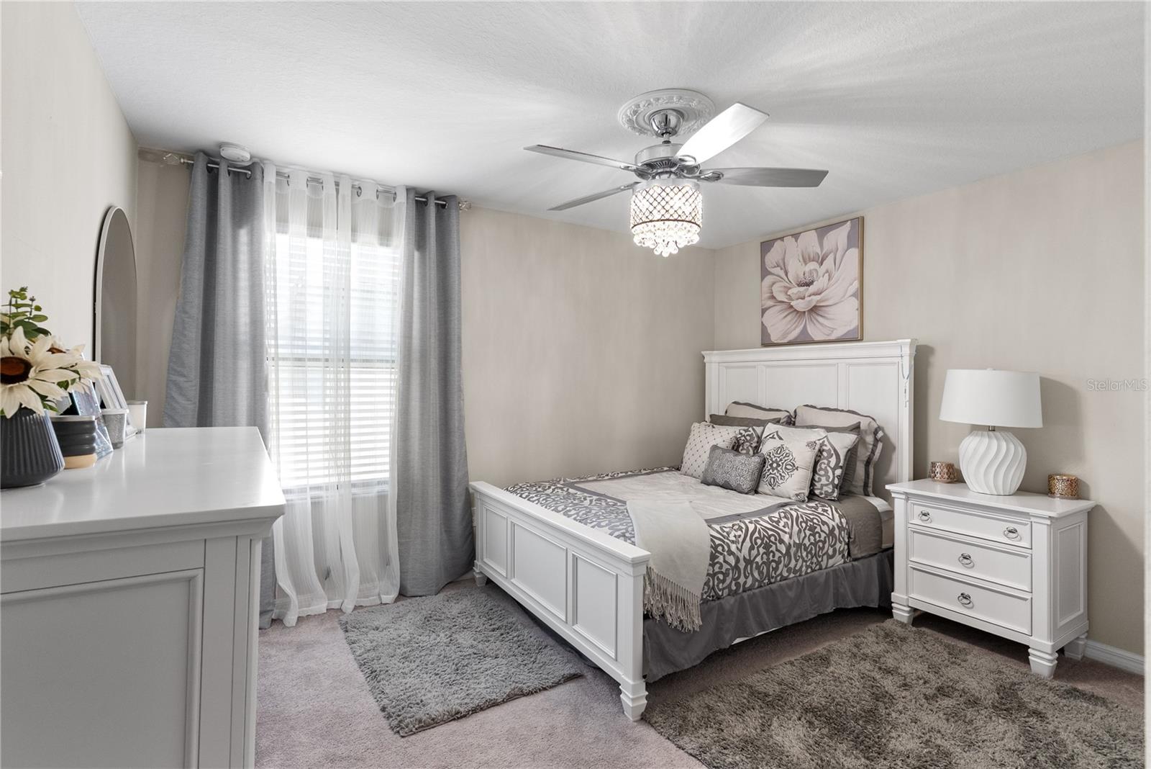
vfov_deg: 70.5
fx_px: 544
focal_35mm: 17
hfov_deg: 93.3
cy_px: 384
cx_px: 576
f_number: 8
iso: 400
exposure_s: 1/4
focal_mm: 17
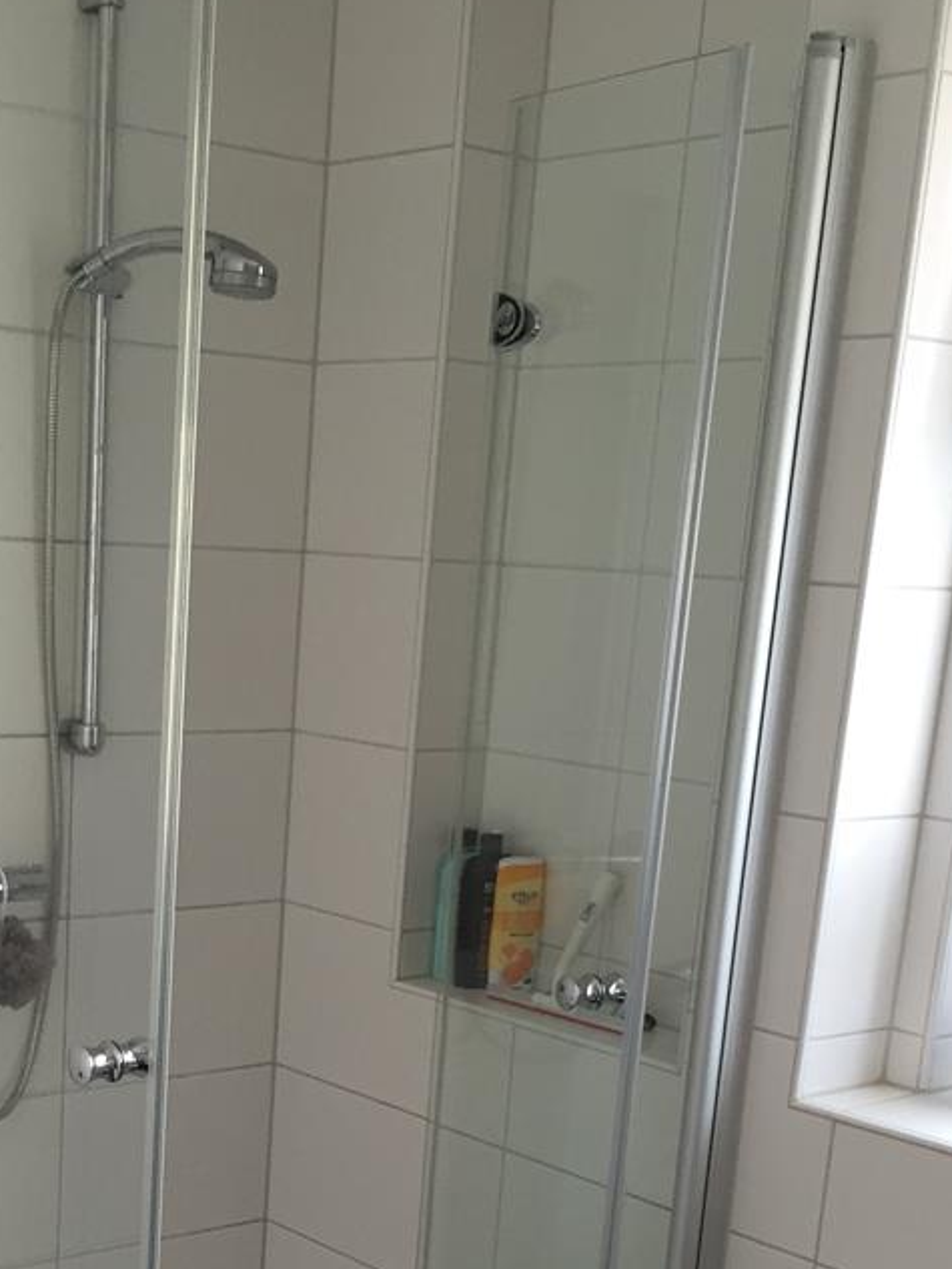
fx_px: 2016
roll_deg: -3.5
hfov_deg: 26.2
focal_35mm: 55
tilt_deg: -15.3
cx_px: 214
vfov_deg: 33.3
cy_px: 1113
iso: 64
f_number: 2.2
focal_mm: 4.15
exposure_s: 1/30
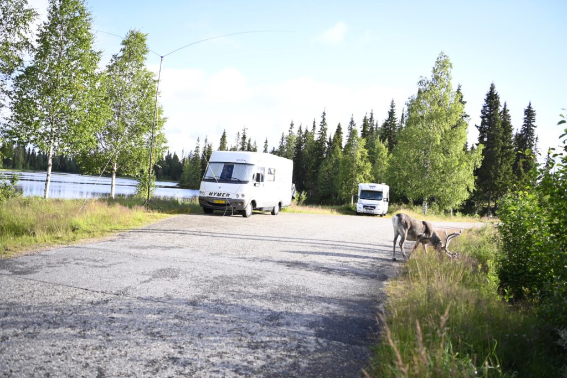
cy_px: 189
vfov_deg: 43.6
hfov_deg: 61.9
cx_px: 284
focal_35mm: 30
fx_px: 473
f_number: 2.8
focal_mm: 30
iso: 200
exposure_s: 1/800
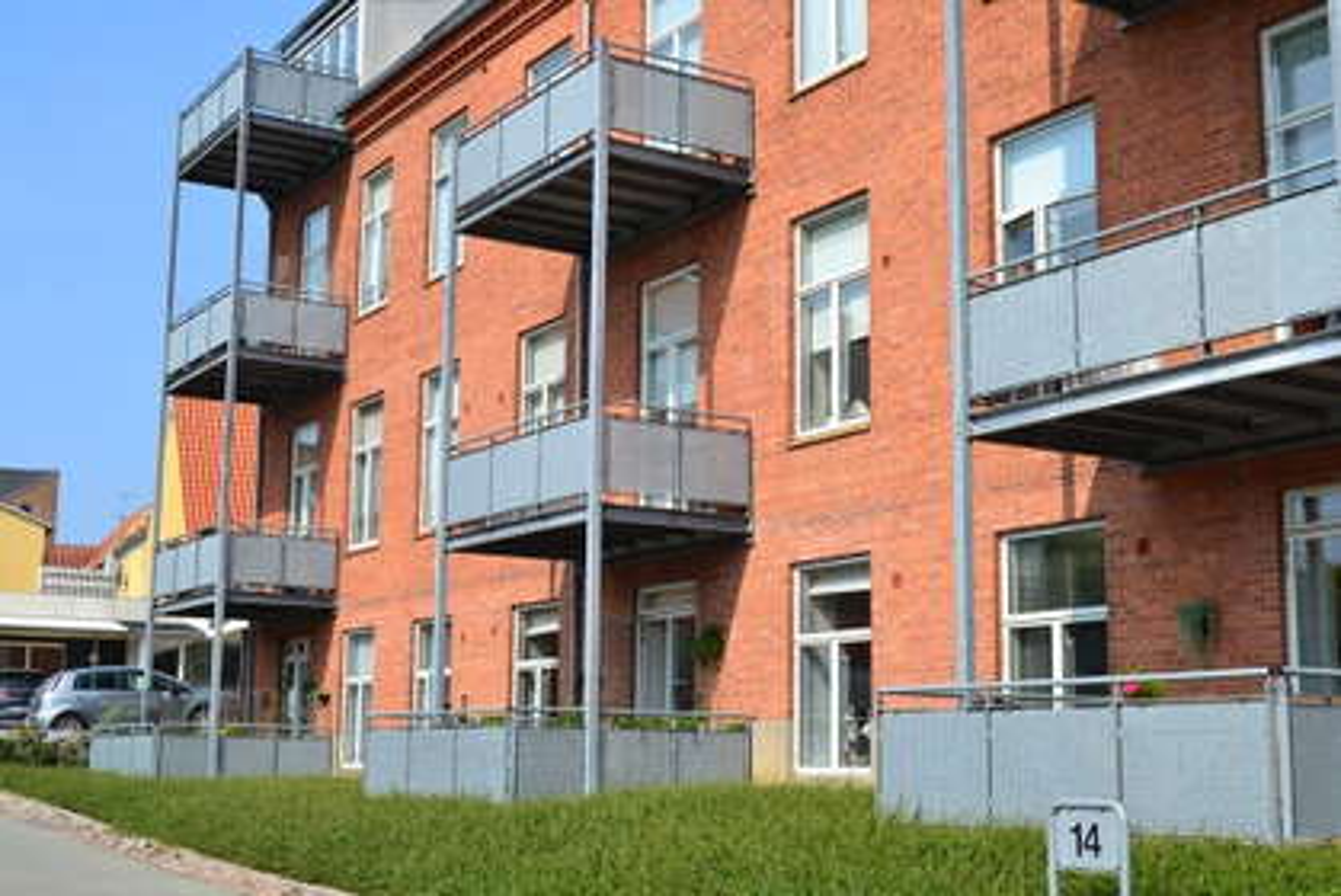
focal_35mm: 46
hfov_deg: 42.3
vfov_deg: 29.0
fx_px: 1733
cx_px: 670
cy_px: 448
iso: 400
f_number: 11
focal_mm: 31
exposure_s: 1/400
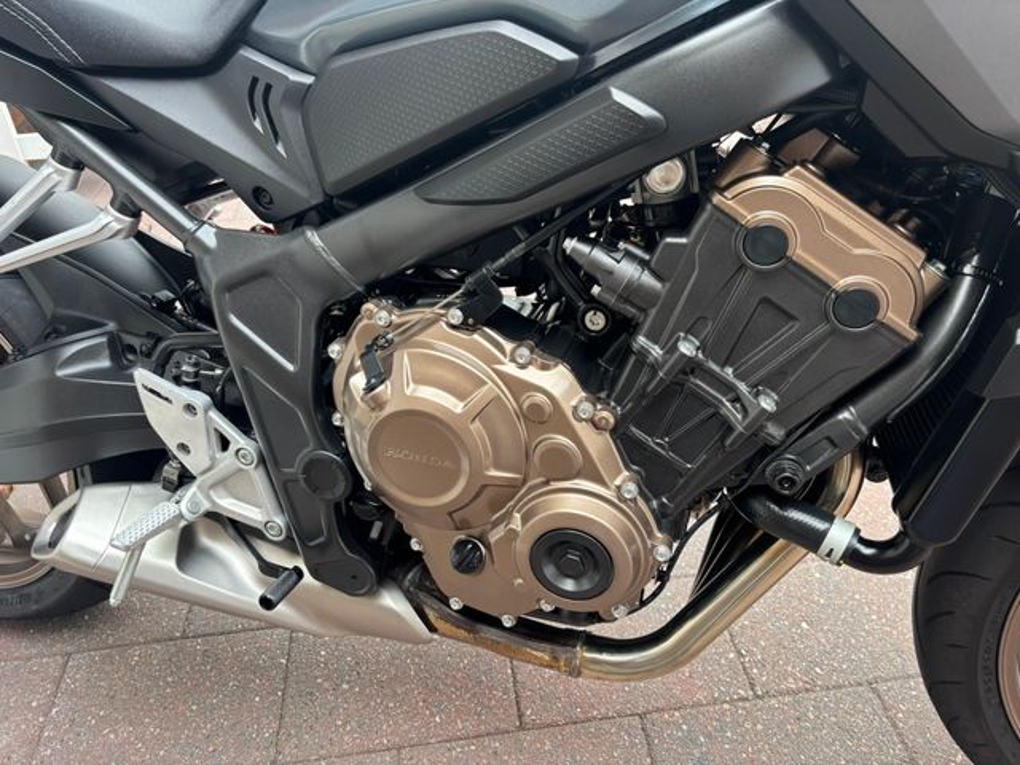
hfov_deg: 67.3
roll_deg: +2.7
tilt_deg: -36.4
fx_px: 766
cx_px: 510
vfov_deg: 53.1
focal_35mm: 26
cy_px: 382
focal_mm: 5.96
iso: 50
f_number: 1.6
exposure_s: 1/121
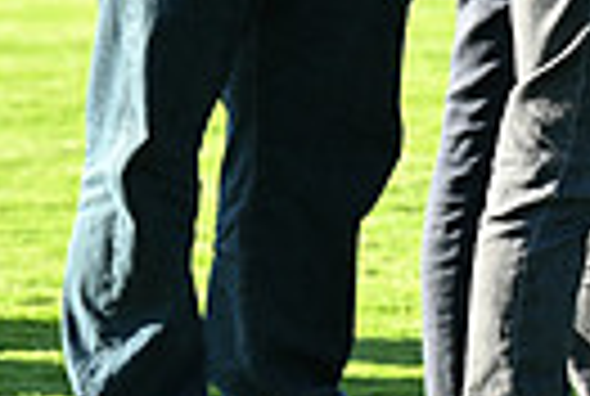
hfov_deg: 2.6
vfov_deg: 1.7
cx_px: 1112
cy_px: -286
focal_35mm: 796
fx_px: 13075
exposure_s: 1/400
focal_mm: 180
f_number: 5.6
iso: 400
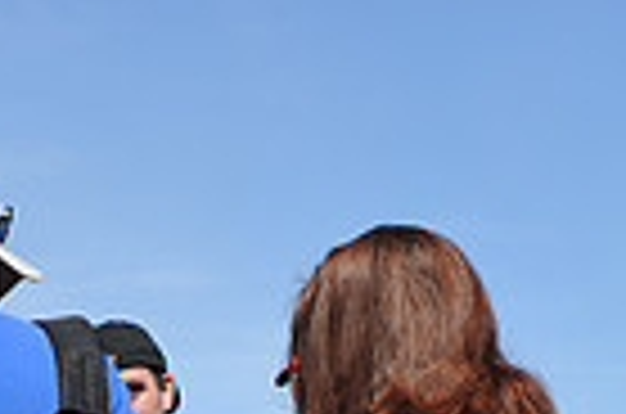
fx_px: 2897
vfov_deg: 7.8
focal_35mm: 167
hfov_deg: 12.1
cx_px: -122
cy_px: 828
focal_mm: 40
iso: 200
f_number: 5
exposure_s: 1/1000
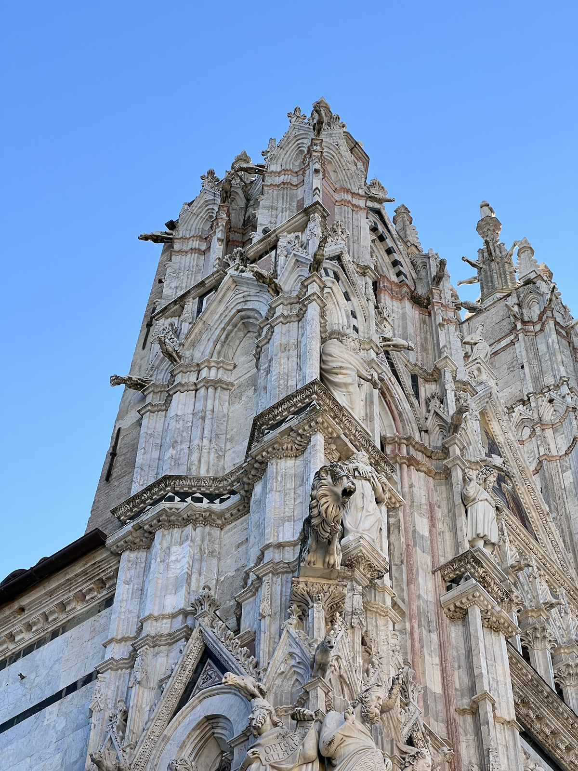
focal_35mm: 77
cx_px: 289
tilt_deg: +57.7
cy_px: 386
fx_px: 1714
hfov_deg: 19.1
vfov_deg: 25.3
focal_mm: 9
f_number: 2.8
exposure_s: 1/274
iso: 32
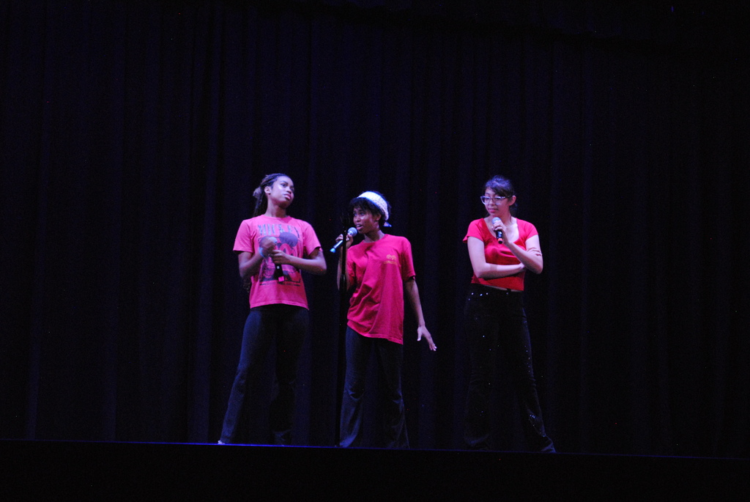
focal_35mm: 82
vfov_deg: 16.6
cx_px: 375
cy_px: 251
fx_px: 1720
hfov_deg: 24.6
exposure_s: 1/50
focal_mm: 55
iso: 1600
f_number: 6.3
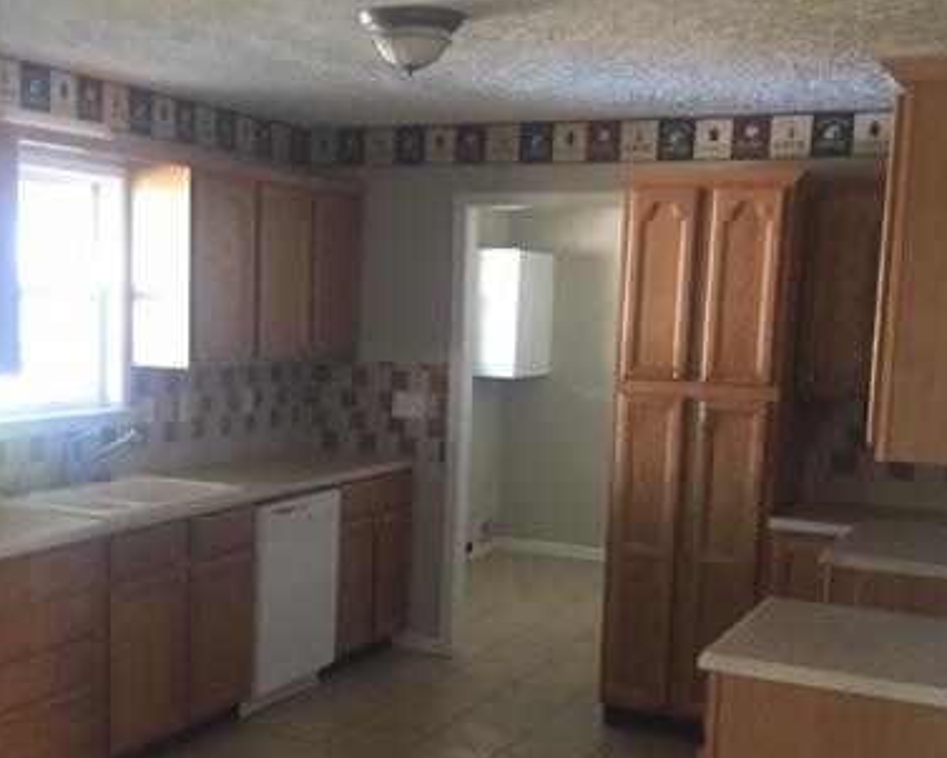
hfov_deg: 38.5
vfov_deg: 31.3
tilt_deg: -9.7
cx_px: 352
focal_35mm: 48
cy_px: 482
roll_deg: +0.2
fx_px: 1346
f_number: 2.2
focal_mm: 4.15
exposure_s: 1/17
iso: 200
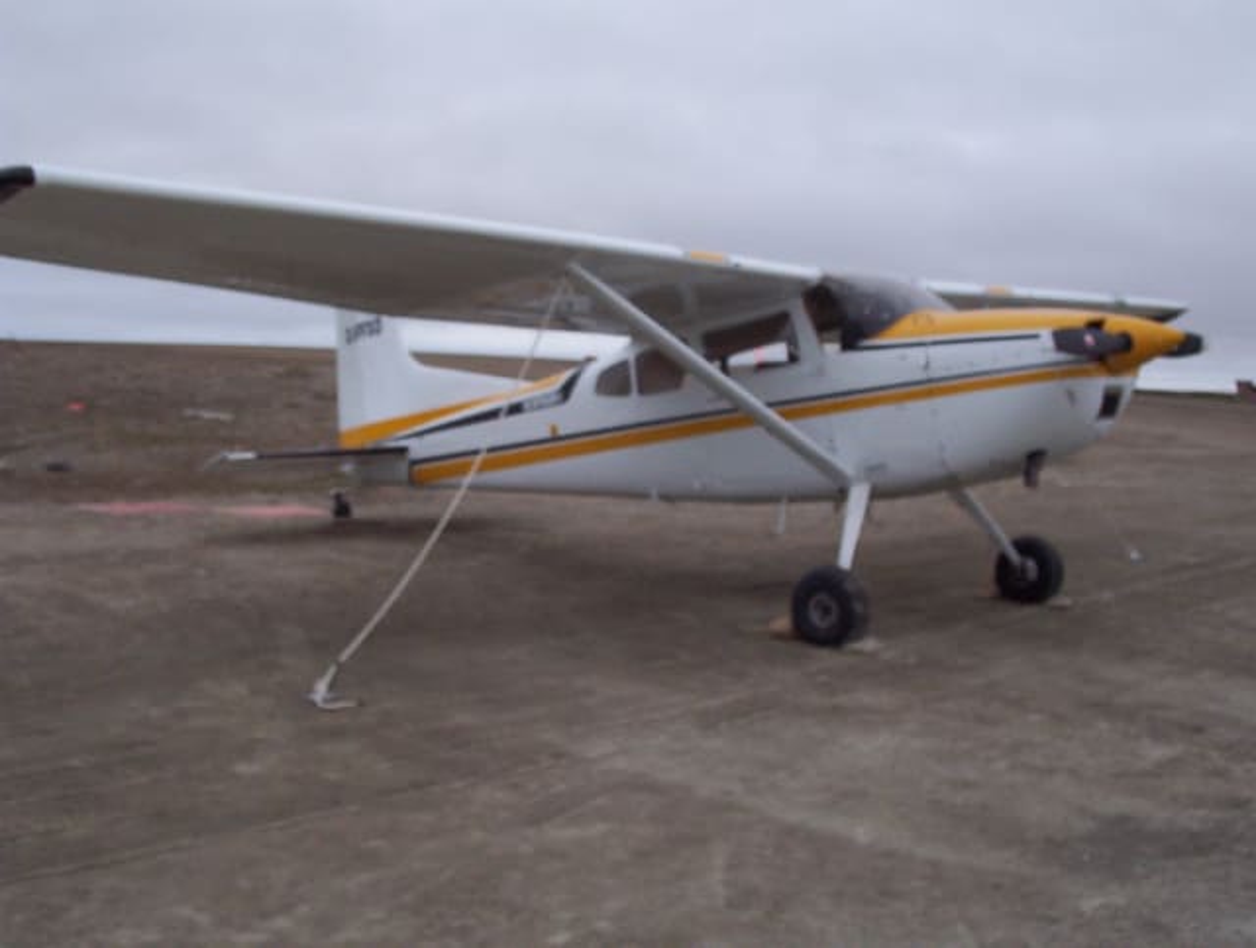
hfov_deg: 47.8
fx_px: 1418
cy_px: 474
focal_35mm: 39
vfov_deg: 37.0
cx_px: 628
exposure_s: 1/30
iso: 140
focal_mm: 6
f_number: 4.5
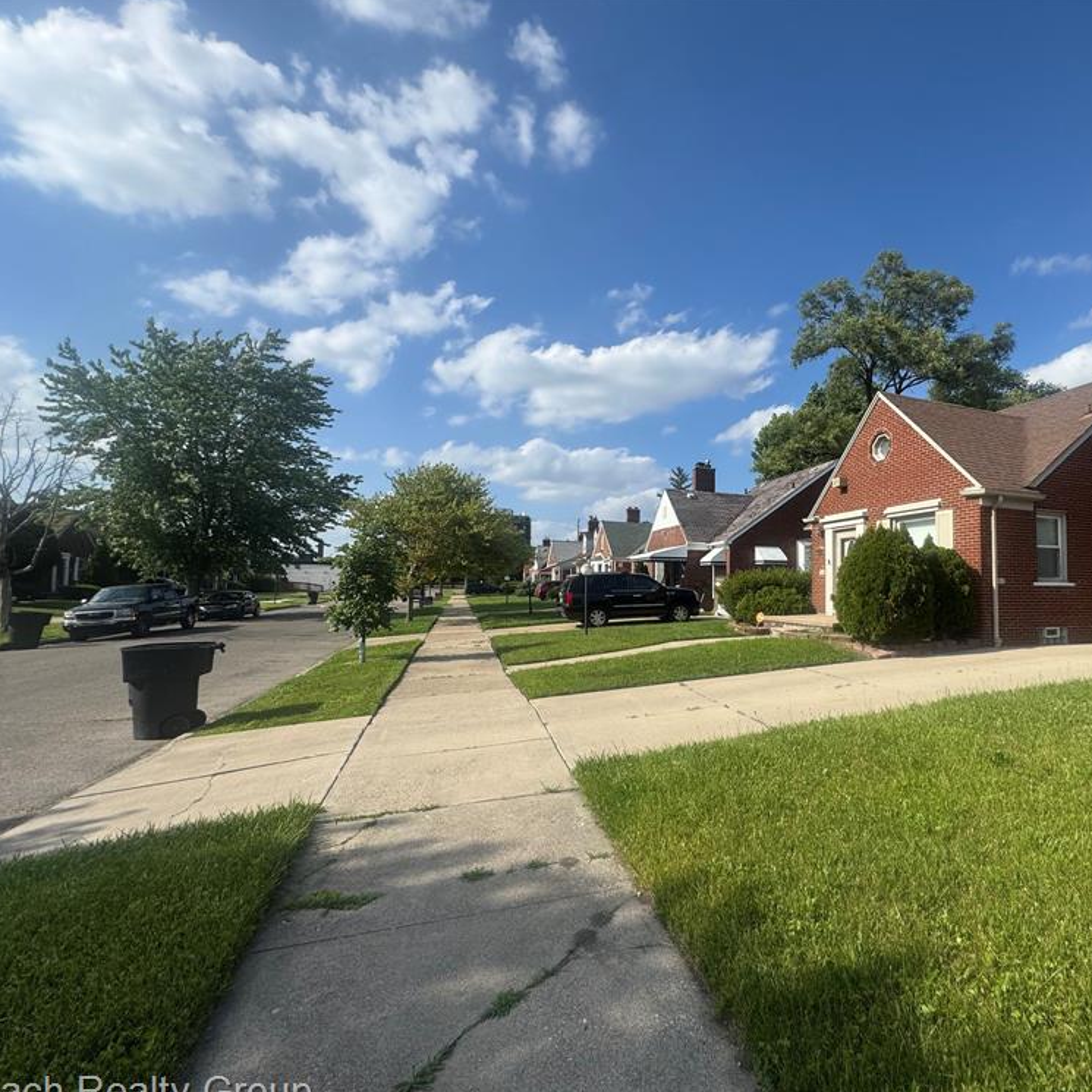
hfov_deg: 82.2
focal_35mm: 17
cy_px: 557
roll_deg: -1.5
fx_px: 607
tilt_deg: +2.3
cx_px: 692
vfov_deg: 84.0
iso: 50
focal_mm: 2.22
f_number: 2.2
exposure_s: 1/2273
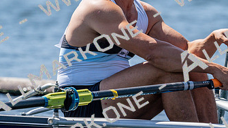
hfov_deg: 2.5
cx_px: 123
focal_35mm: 861
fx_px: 5202
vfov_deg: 1.4
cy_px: 18
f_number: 6.3
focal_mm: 474
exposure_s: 1/2000
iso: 320
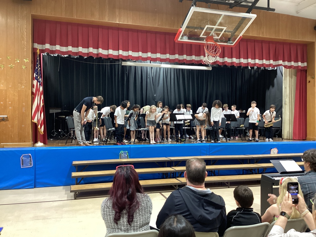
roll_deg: -1.0
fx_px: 283
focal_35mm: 31
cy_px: 118
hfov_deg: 58.4
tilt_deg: +0.7
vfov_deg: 45.4
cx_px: 158
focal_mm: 3.3
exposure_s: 1/50
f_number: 2.4
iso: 250
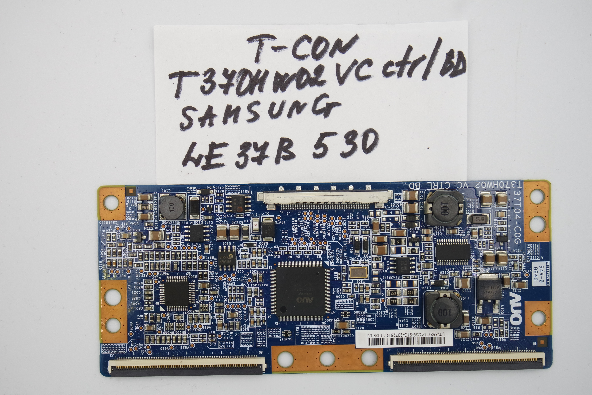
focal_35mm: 45
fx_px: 740
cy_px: 198
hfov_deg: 43.6
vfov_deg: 29.9
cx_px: 296
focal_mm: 17
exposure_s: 1/100
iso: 160
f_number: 5
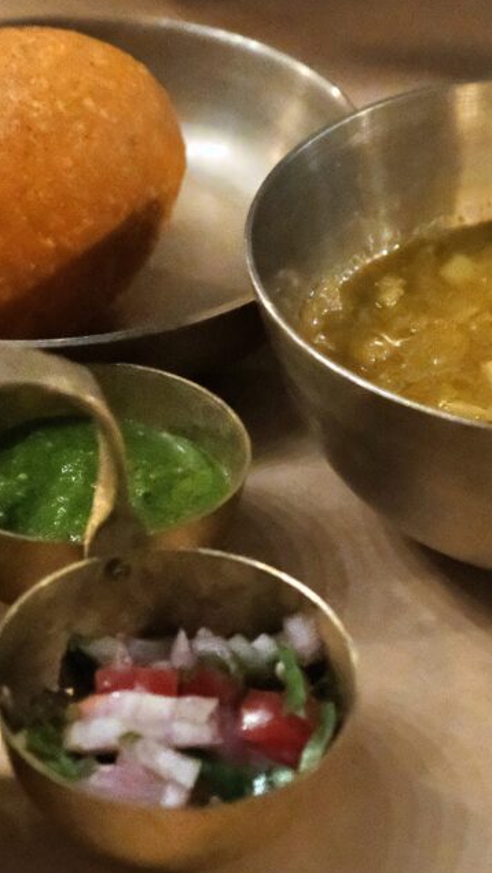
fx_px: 1368
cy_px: 437
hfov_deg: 20.4
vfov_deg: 35.4
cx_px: 265
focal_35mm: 59
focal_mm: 23.3
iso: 12800
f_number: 4
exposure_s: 1/42
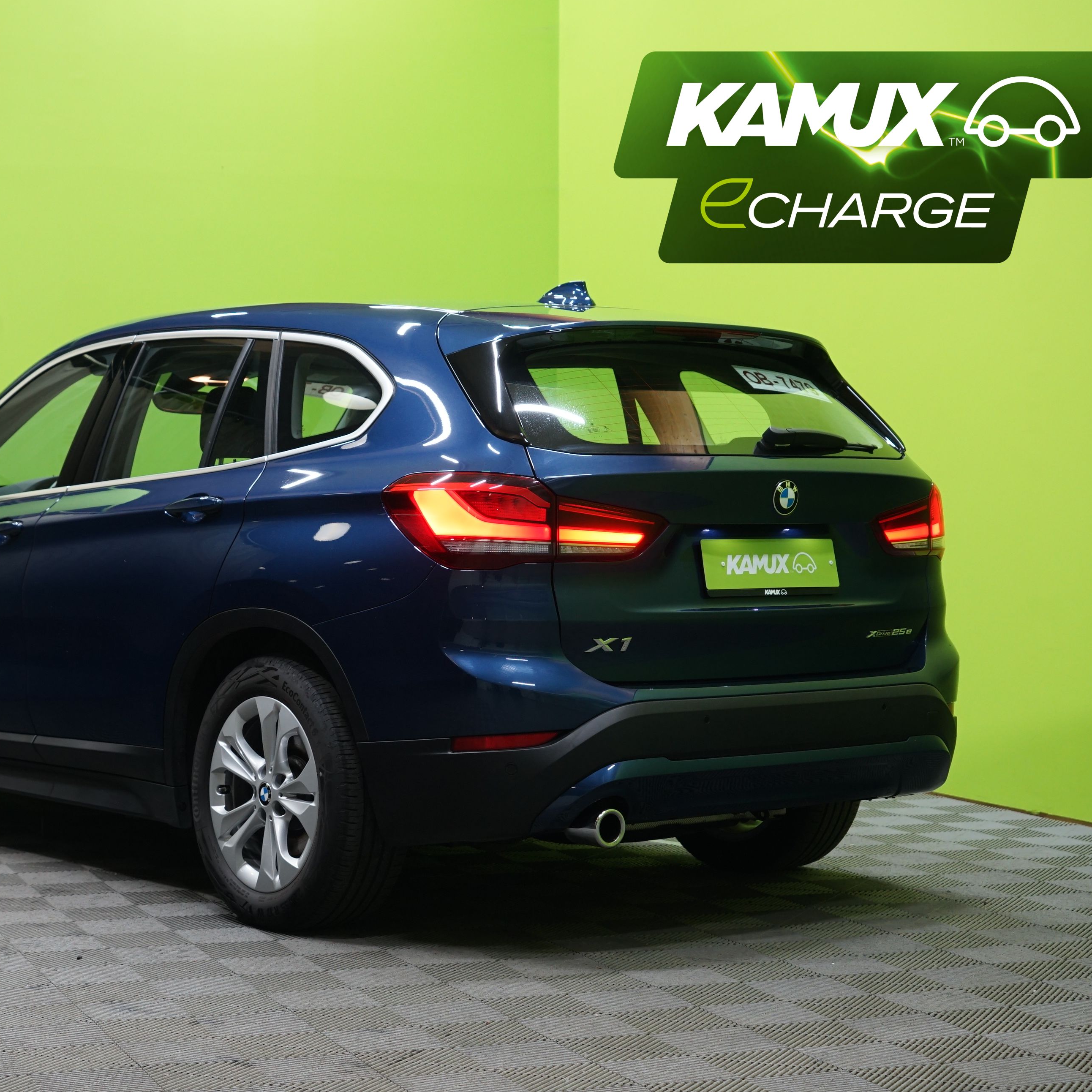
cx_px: 373
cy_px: 545
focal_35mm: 66
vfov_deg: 26.1
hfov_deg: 26.0
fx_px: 2356
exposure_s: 1/20
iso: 800
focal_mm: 51
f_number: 5.6
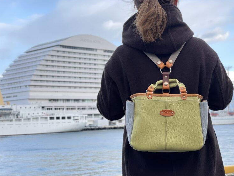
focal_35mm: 72
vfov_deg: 20.4
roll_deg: +2.0
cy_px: 83
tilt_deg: +5.1
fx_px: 487
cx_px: 153
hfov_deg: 26.9
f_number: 2
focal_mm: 6
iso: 25
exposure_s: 1/122
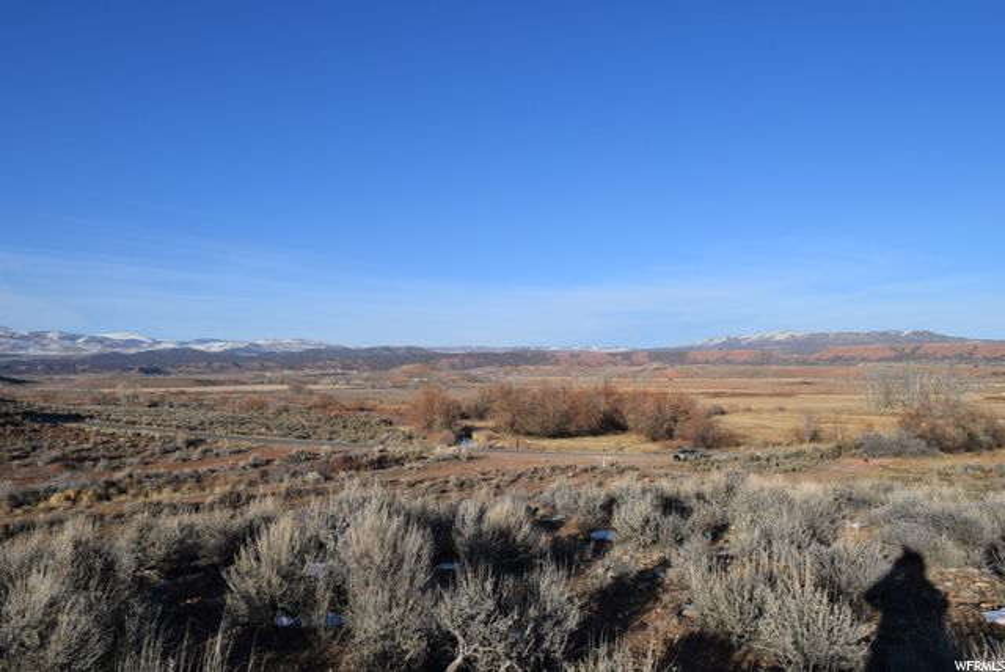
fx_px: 754
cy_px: 336
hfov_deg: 67.3
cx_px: 502
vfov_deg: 48.0
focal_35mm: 27
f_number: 10
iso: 200
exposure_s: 1/400
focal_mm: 18
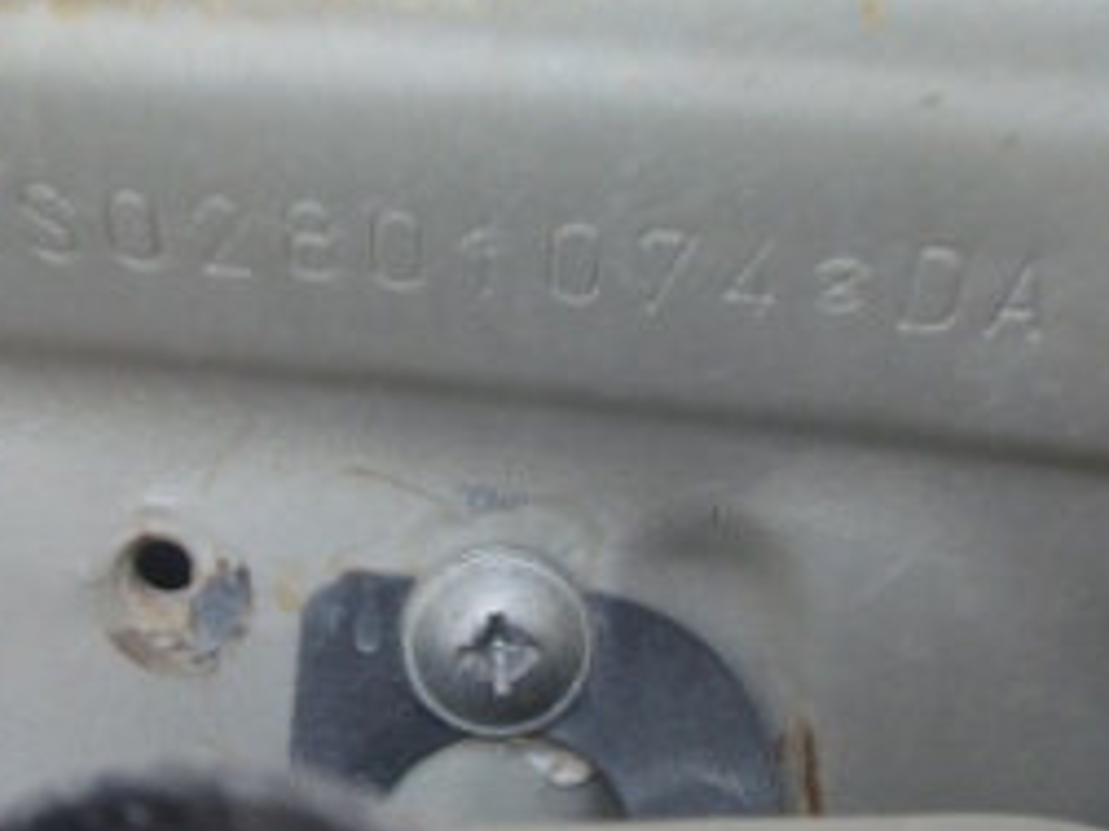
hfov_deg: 30.2
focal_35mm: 64
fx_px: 2050
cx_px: 497
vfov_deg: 22.9
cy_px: 435
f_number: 2.7
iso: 80
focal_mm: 6
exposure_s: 1/64
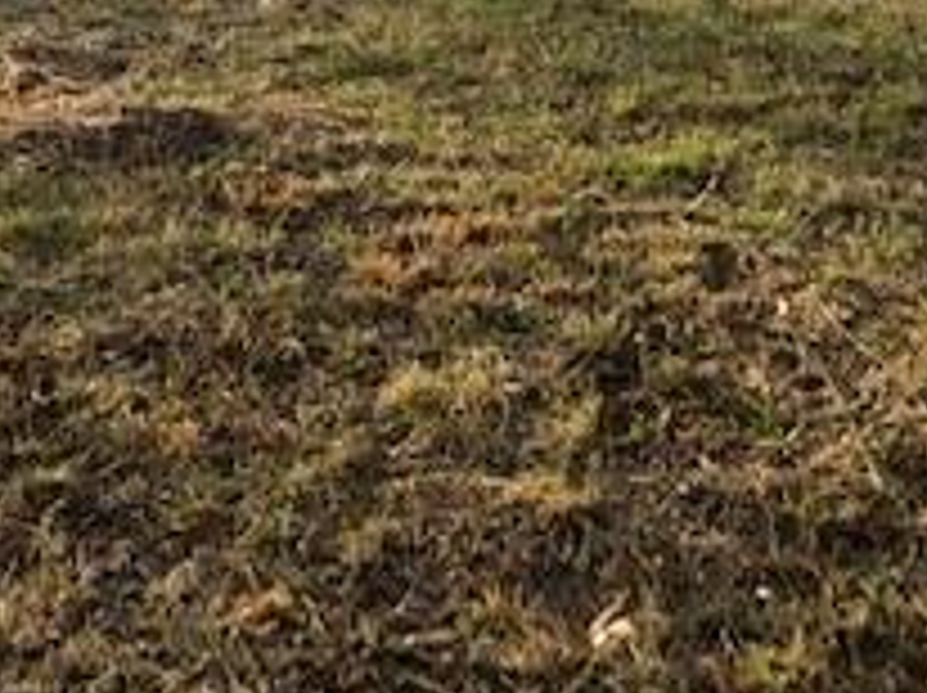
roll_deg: -0.3
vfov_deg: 15.5
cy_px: -364
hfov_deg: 22.5
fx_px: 2327
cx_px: 558
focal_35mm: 87
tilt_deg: +0.5
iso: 20
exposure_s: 1/1066
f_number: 1.8
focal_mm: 4
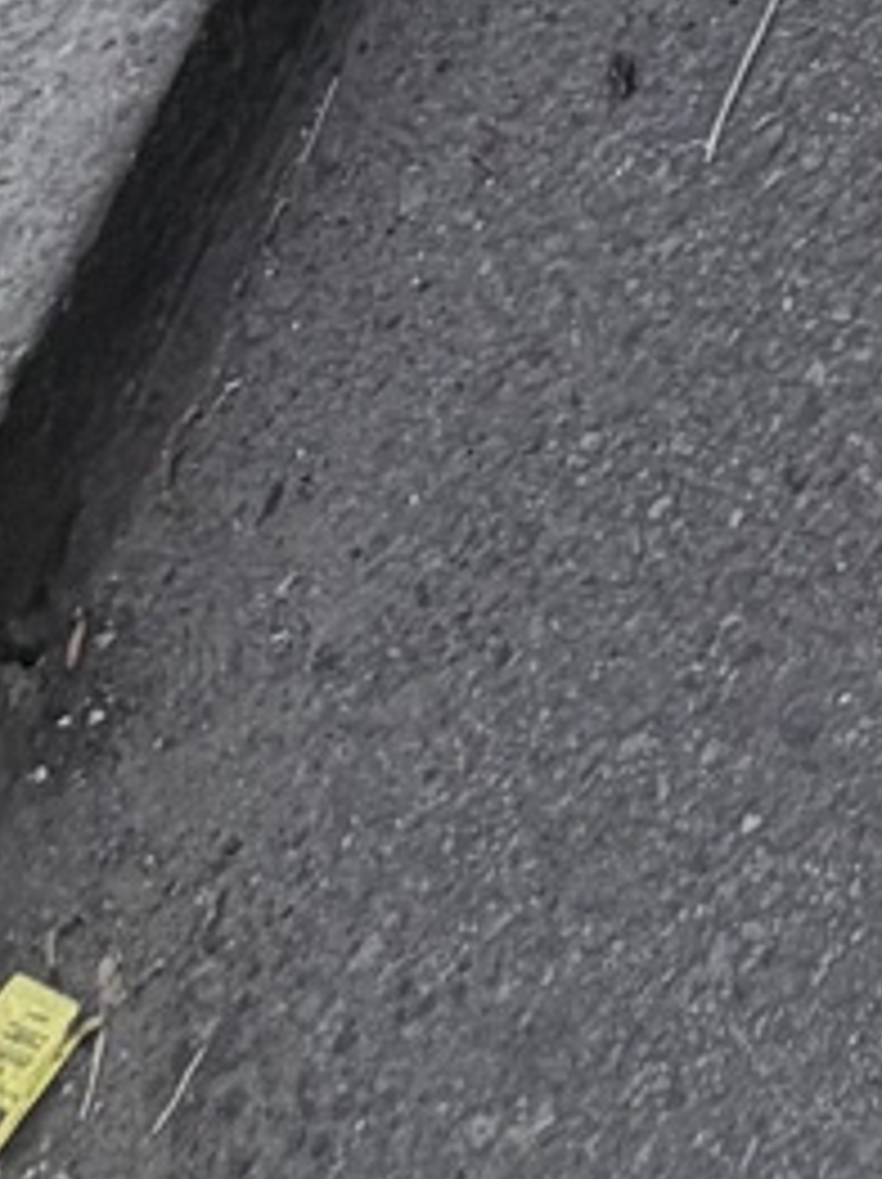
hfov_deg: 11.8
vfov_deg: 14.4
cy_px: -1634
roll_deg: +1.8
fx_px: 3131
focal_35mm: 92
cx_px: 2344
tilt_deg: -33.6
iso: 32
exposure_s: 1/770
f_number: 2.2
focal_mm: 2.22
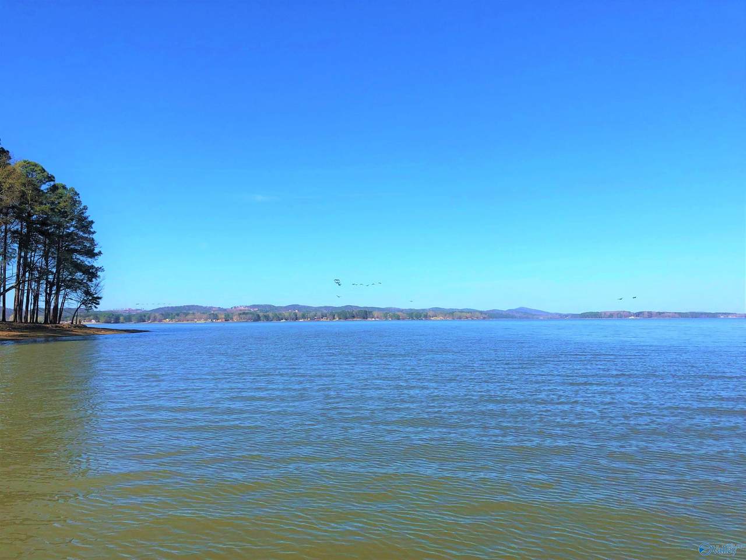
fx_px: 603
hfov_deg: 63.4
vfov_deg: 49.7
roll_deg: +1.5
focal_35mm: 28
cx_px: 373
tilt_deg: +4.4
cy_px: 280
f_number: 1.8
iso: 20
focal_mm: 4
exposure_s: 1/2667
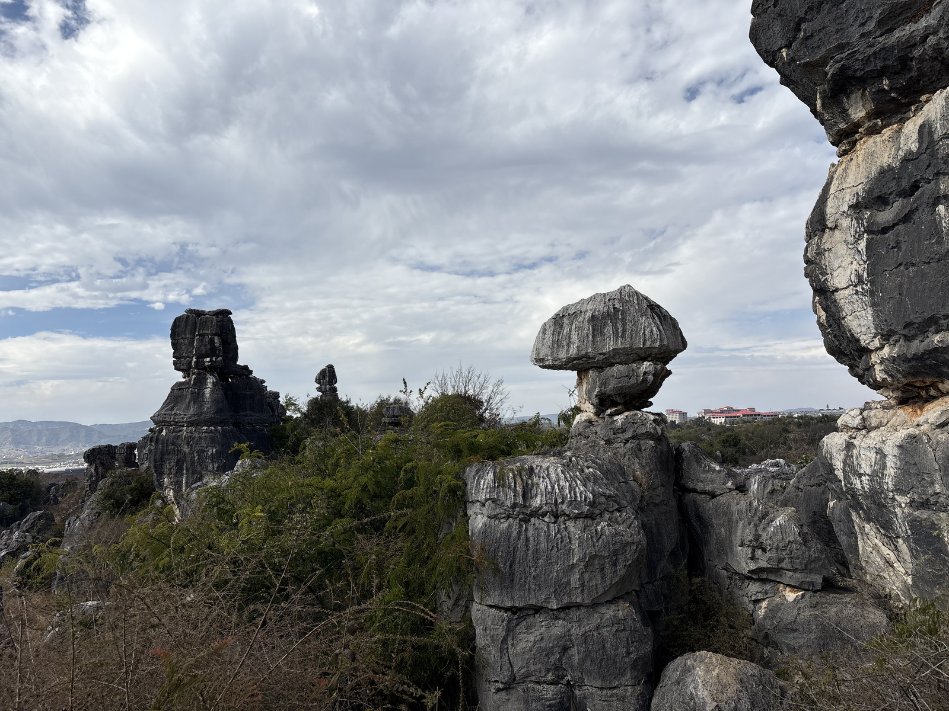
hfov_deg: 67.3
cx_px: 474
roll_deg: +1.8
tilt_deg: +4.9
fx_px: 713
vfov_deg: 53.1
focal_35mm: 26
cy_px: 356
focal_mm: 5.96
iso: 50
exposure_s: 1/5348
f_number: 1.6
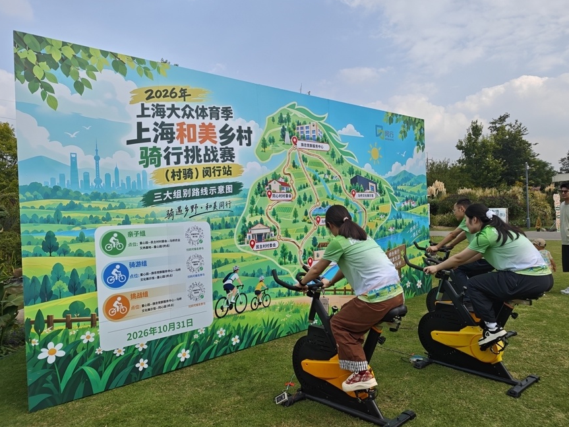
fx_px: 394
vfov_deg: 56.8
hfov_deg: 71.6
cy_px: 215
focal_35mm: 24
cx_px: 285
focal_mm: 6.62
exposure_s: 1/1839
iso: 50
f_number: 1.67
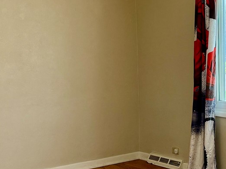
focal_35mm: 80
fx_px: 522
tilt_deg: -5.7
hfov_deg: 23.2
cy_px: 91
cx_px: 236
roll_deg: +1.0
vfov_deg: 18.4
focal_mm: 5.96
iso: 64
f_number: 1.6
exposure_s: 1/284
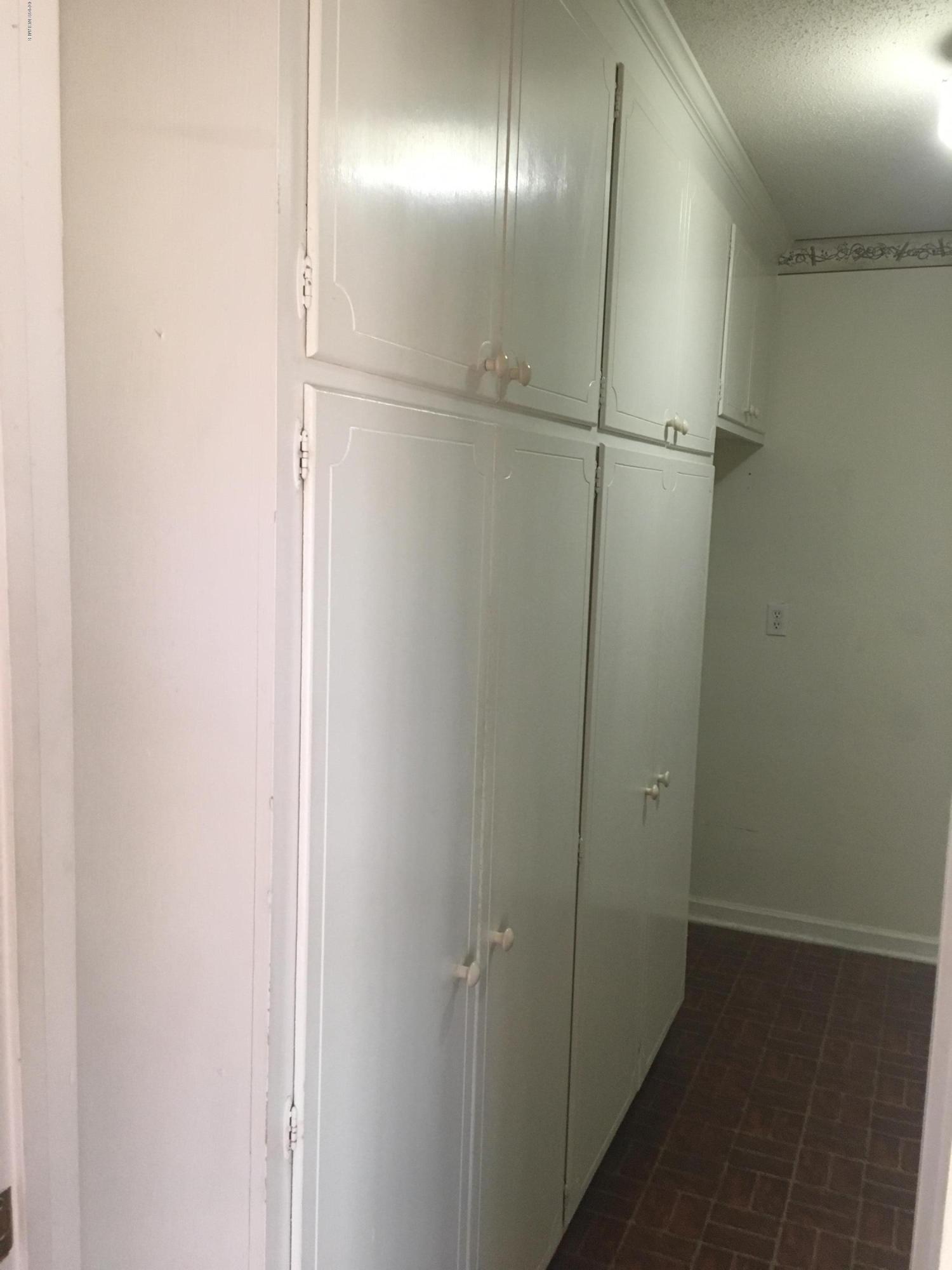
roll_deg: -2.8
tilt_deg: -7.1
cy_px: 635
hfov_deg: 48.2
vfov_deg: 61.7
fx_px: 1063
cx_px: 476
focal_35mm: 29
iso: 100
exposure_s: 1/30
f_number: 2.2
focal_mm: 4.15
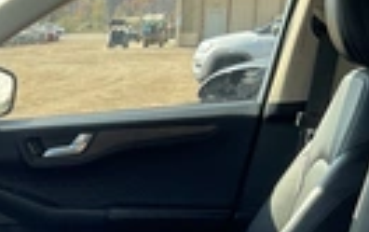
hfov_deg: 21.2
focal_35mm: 93
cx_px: -31
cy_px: 327
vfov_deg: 13.5
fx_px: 937
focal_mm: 3
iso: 20
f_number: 1.8
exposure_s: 1/238
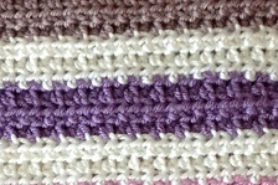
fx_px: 802
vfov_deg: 12.7
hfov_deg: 19.6
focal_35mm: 104
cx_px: 190
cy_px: 241
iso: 160
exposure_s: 1/15
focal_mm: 4.28
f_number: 2.4
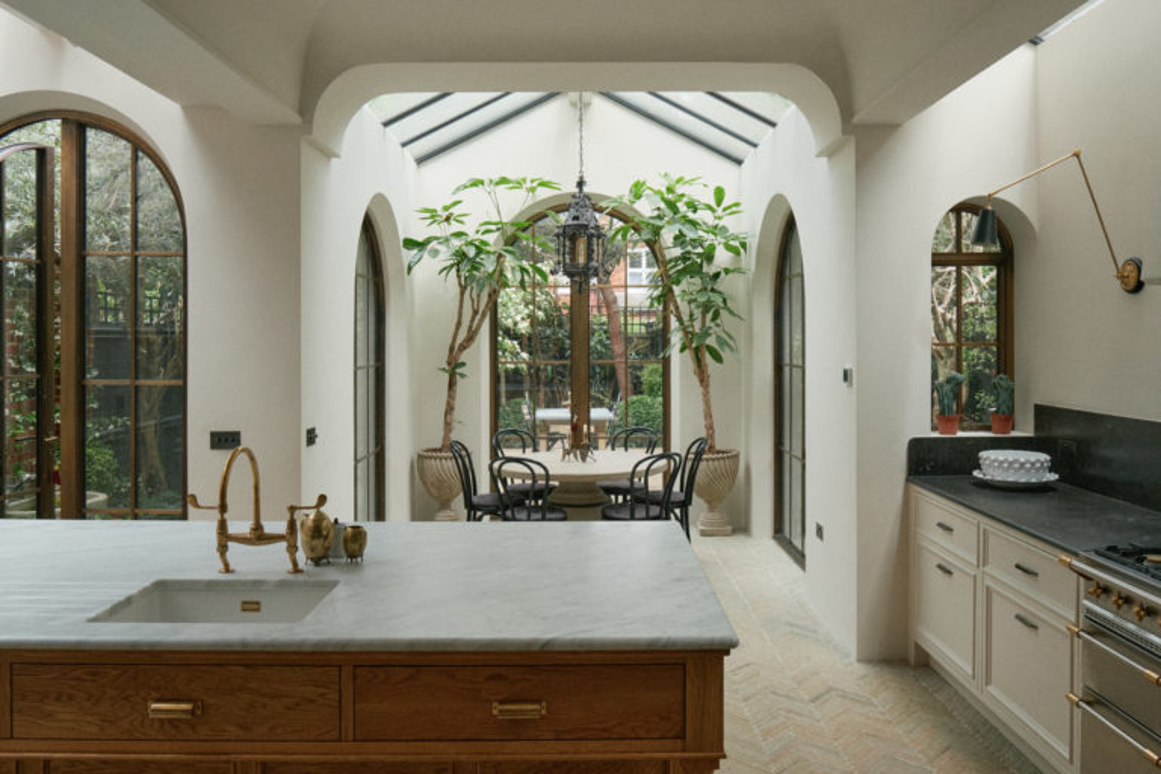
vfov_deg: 49.6
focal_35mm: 26
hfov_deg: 69.4
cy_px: 387
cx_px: 580
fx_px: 838
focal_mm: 17.6
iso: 1600
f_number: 5.6
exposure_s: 1/640
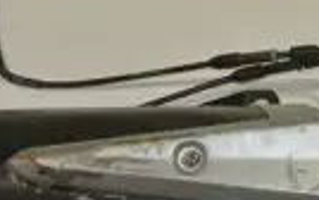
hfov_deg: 17.6
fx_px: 1001
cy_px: 193
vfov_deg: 11.3
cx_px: 329
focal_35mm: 115
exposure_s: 1/60
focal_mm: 10.7
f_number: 4
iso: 200
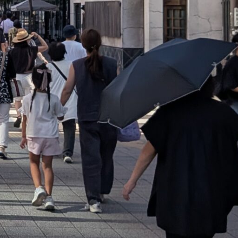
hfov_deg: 14.8
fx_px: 825
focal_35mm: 106
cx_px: -160
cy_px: -22
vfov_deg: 16.0
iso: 26
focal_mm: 4.53
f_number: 1.7
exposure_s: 1/1404
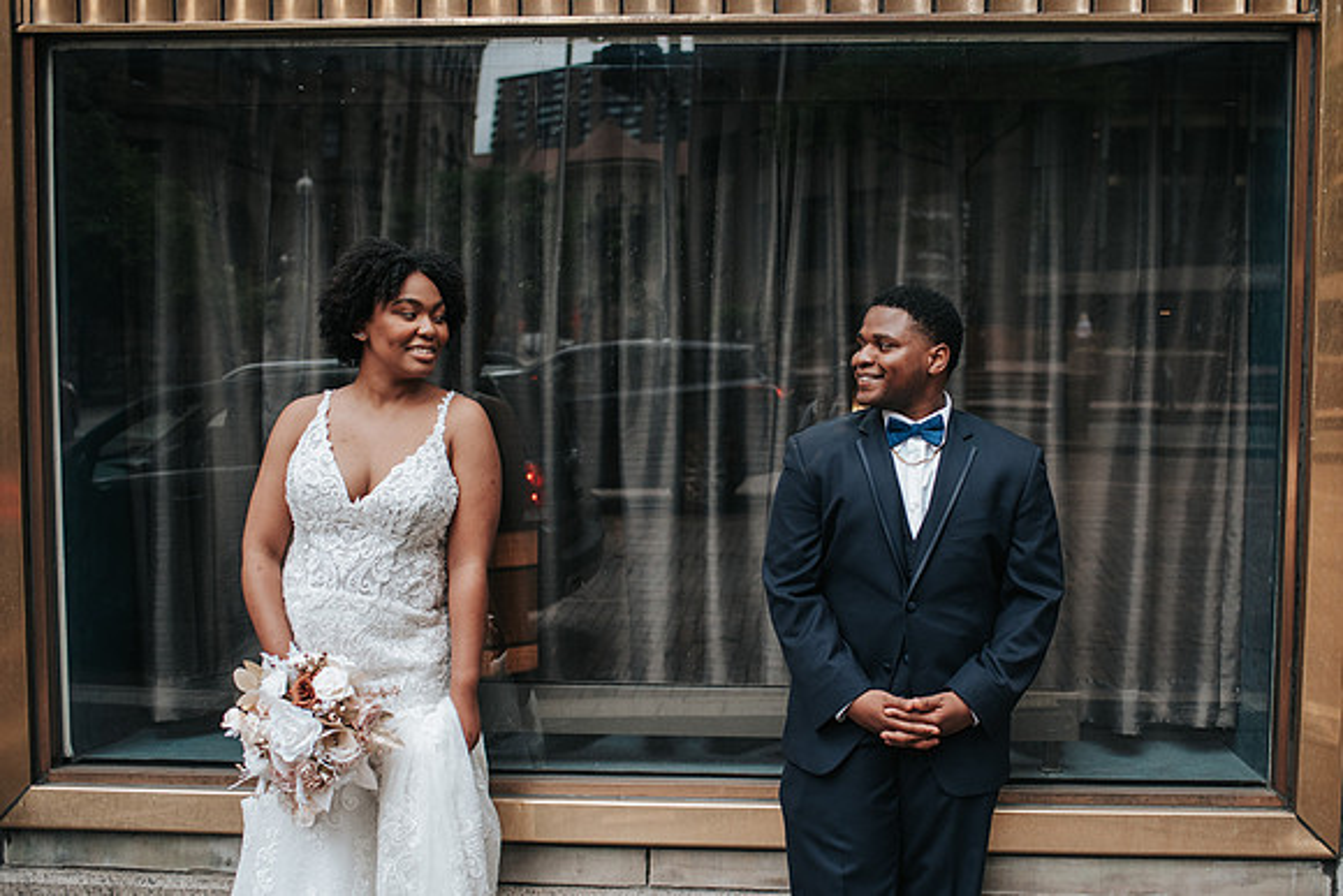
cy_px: 499
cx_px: 765
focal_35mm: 40
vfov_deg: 33.2
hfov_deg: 48.0
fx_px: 1503
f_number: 2.8
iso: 1000
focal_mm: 35
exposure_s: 1/1250
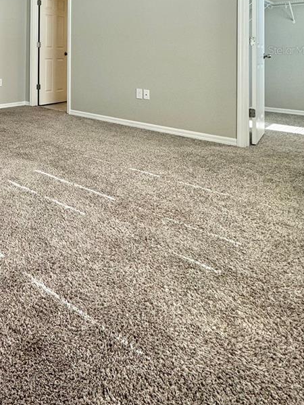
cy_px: 50
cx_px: 12
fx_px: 328
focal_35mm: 28
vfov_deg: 56.0
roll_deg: +0.0
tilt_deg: -0.2
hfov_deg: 43.8
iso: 64
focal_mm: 2.22
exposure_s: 1/99
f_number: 2.2
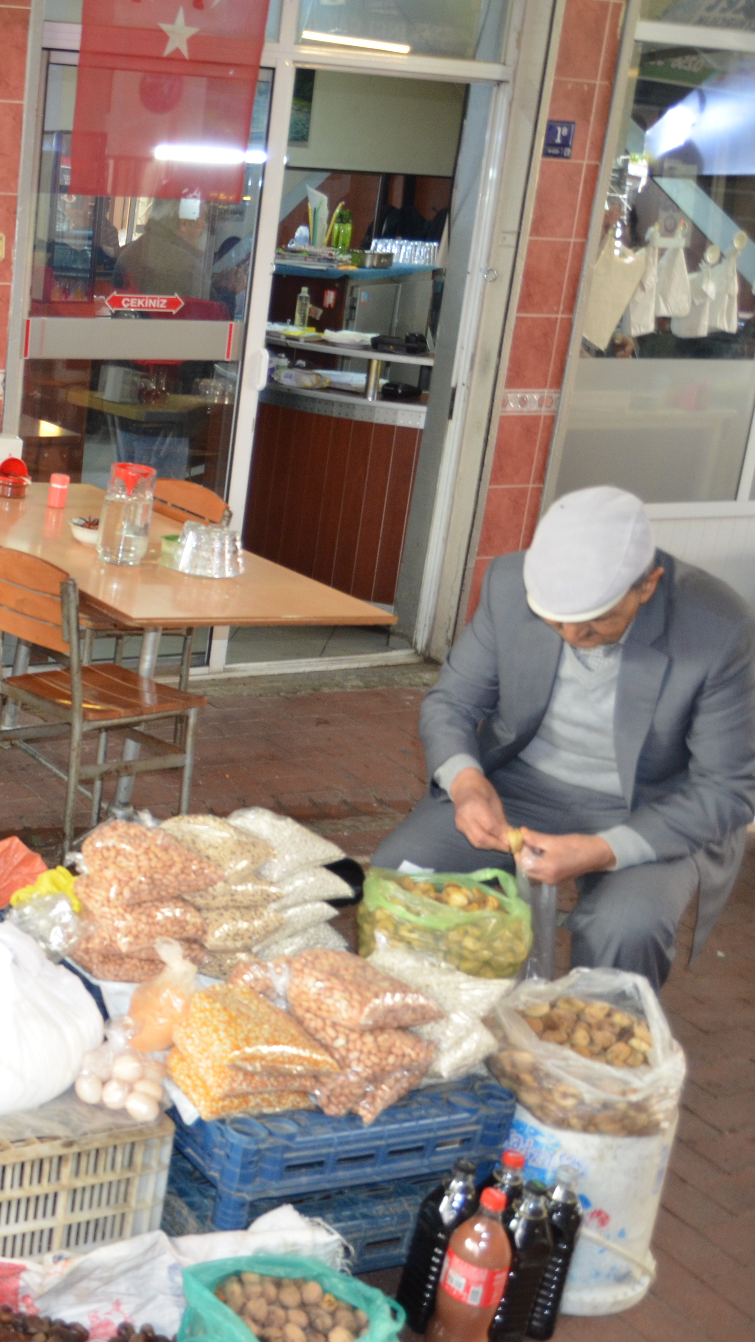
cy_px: 669
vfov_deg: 47.4
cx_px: -263
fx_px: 1530
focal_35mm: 43
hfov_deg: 23.9
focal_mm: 18
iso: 900
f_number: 3.5
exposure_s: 1/60
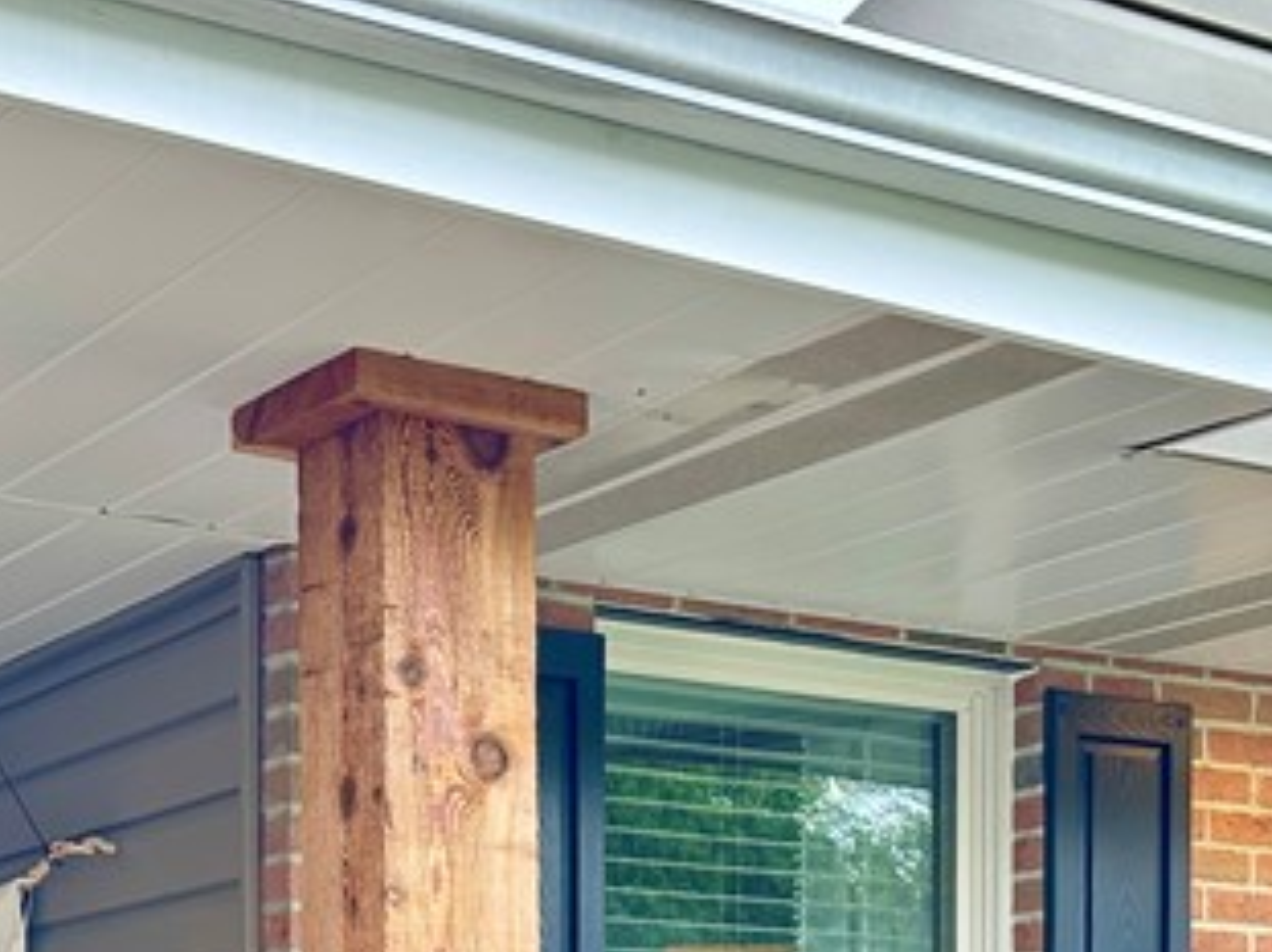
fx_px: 2902
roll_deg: -0.6
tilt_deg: -0.5
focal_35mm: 79
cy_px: 1238
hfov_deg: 24.7
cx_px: 622
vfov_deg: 17.5
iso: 125
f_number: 1.78
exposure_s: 1/121
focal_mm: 6.86
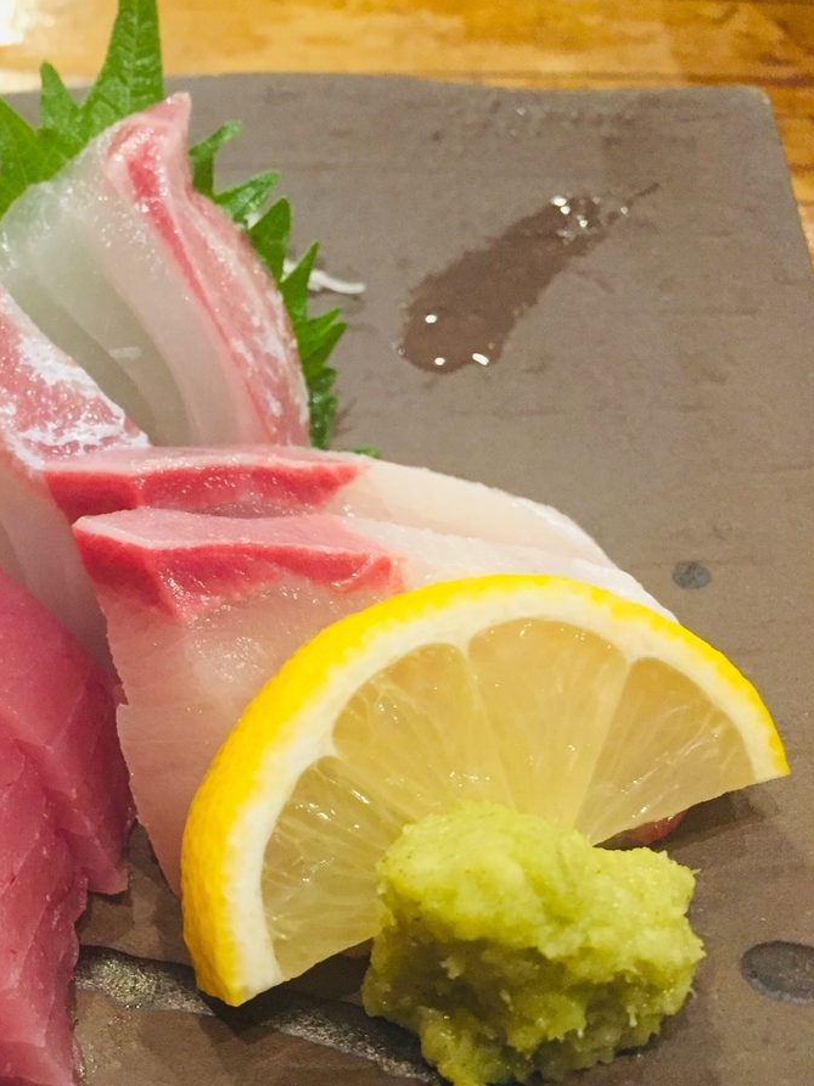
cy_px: 542
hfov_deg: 34.8
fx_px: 1223
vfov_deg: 47.9
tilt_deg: -50.6
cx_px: 86
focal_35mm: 39
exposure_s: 1/30
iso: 250
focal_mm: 4.15
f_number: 2.2
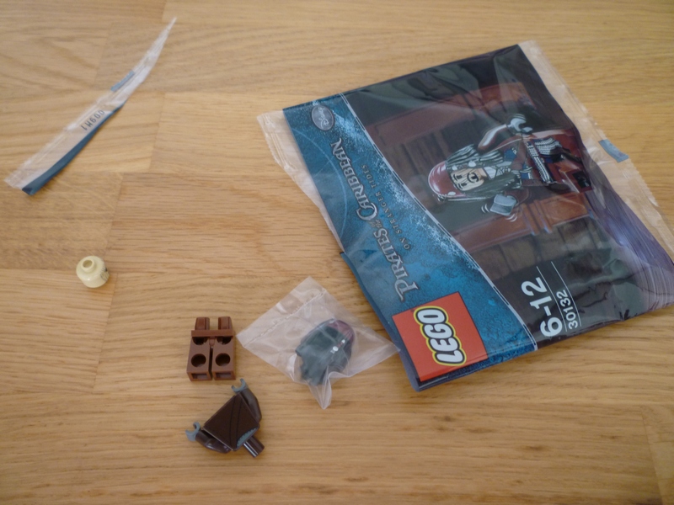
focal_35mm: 29
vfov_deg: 48.2
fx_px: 565
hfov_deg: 61.7
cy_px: 252
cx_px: 337
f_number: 3.3
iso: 200
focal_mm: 5.2
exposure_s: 1/30
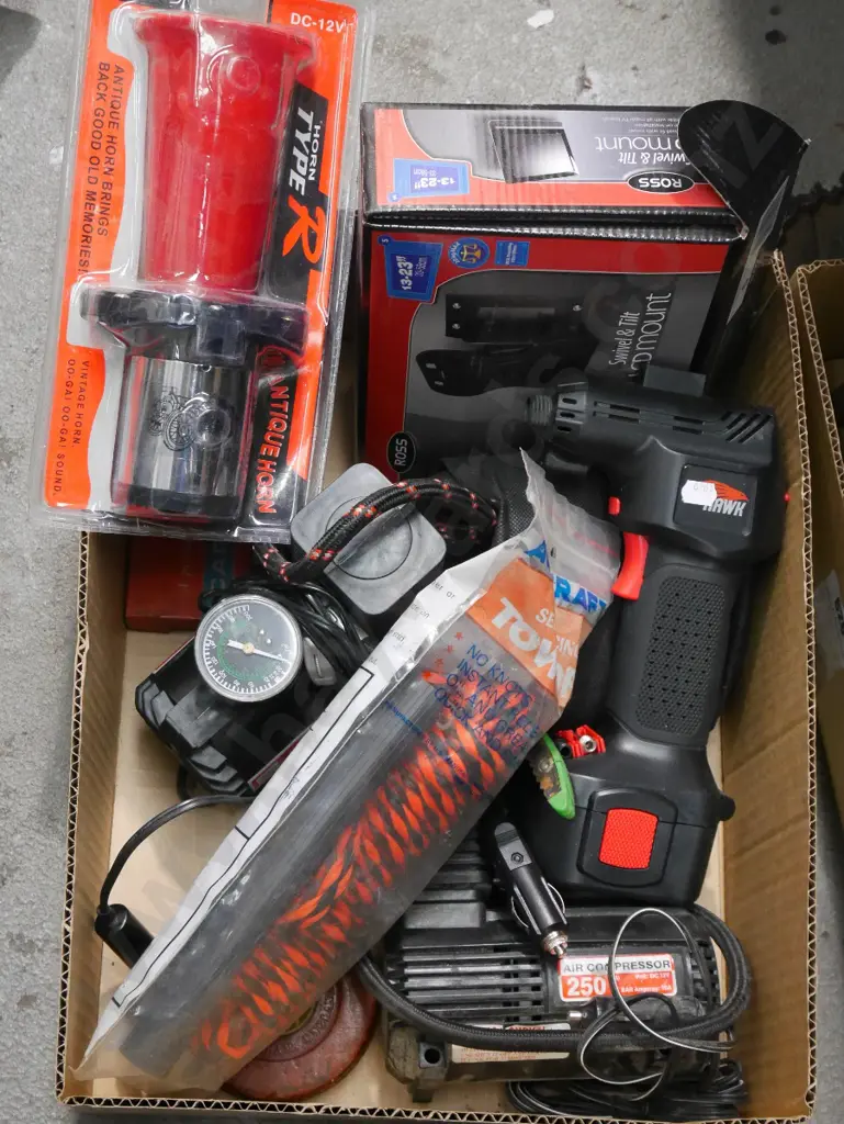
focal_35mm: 56
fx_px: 1819
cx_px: 422
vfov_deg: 34.3
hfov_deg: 26.1
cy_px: 562
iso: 3200
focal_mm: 28
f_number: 5.5
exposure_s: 1/30
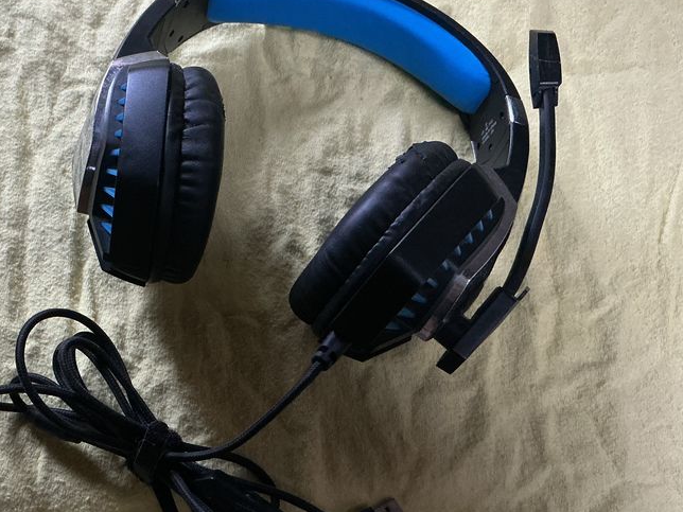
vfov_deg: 32.2
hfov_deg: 40.9
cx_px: 170
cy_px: 267
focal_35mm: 45
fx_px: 888
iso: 200
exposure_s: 1/60
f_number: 1.8
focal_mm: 3
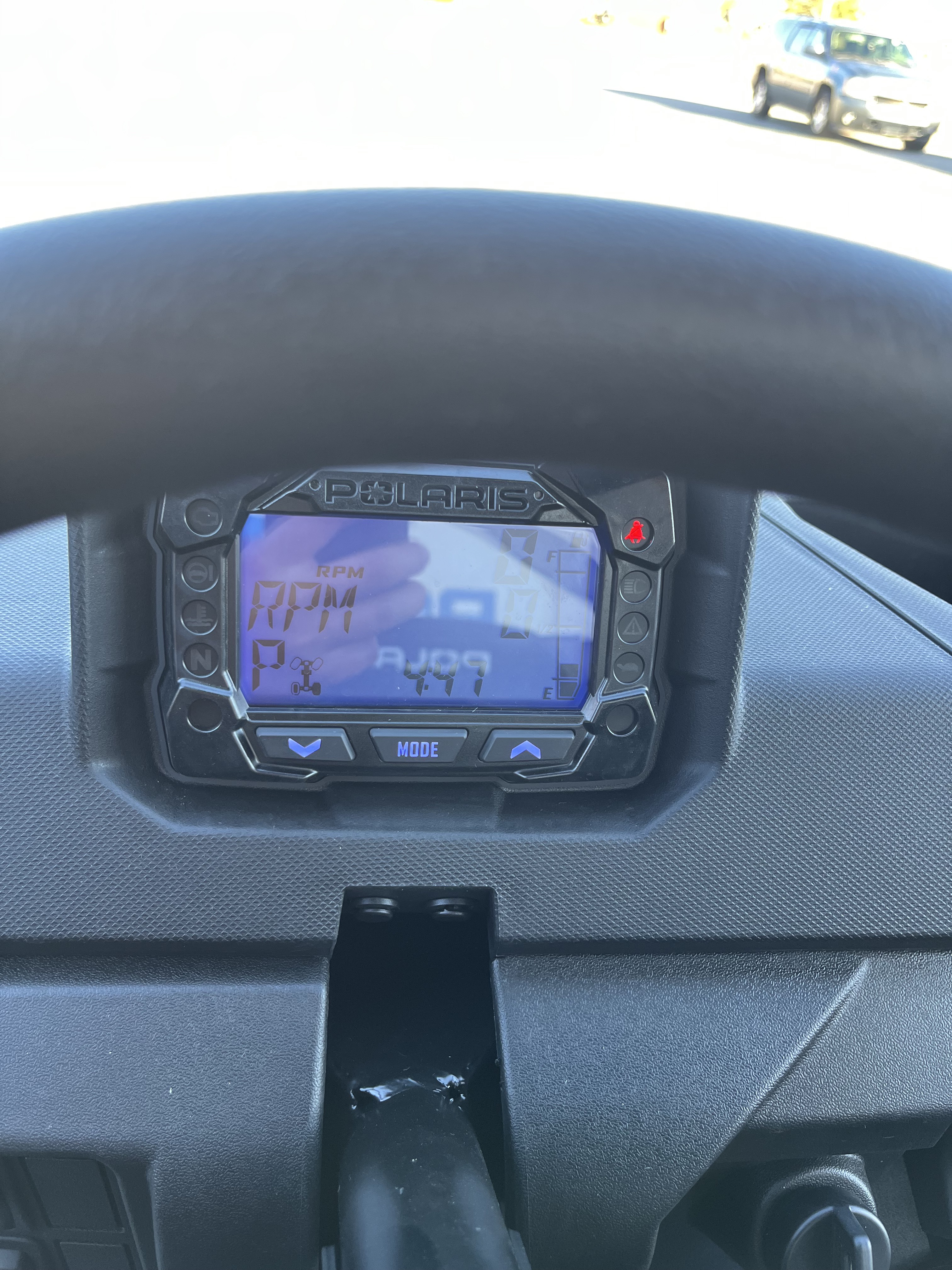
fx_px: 953
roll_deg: -6.0
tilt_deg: -33.1
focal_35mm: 26
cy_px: 635
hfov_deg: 53.1
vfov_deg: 67.3
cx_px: 476
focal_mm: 5.1
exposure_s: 1/122
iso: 100
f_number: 1.6
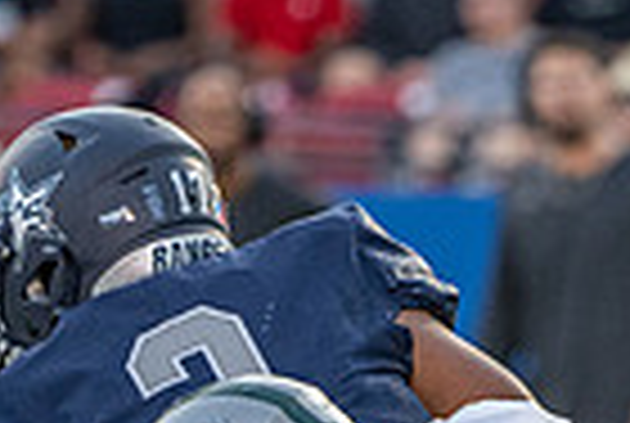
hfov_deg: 1.7
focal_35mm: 1239
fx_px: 21729
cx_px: 612
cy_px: 776
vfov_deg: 1.1
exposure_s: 1/1000
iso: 2500
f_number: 5.6
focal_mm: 300
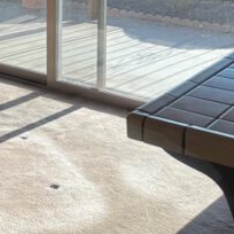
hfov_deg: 19.0
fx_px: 612
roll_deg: +0.5
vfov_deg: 20.1
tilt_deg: -5.7
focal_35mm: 80
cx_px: -118
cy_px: -56
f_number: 1.78
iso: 80
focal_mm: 6.76
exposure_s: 1/575
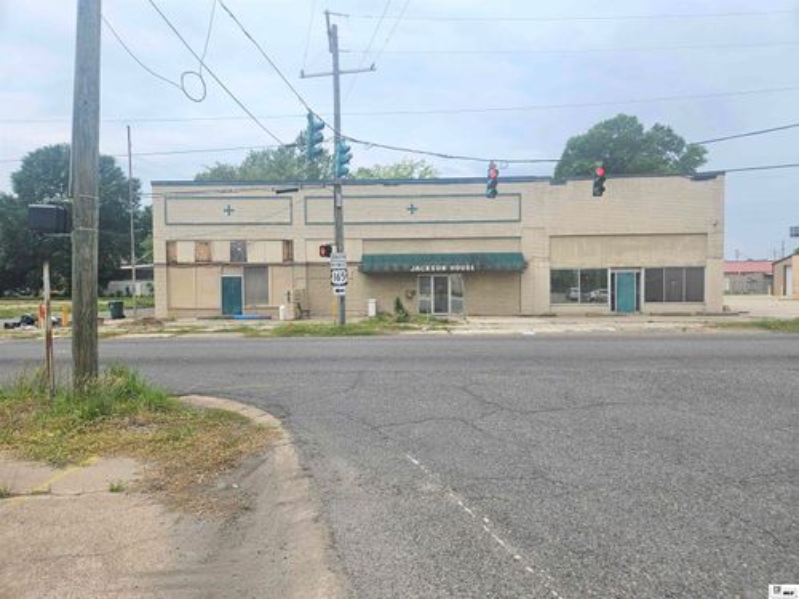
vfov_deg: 58.9
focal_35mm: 23
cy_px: 300
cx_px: 400
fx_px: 531
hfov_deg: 73.9
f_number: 1.8
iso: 32
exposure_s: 1/1445
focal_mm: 5.4
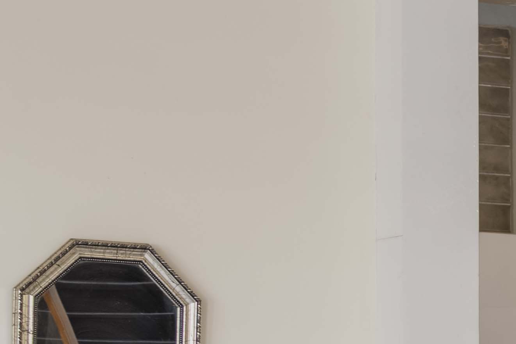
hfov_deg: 8.0
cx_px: 1564
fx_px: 3139
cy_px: 638
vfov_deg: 6.1
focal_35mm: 219
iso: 125
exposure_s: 1/40
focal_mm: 35
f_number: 10
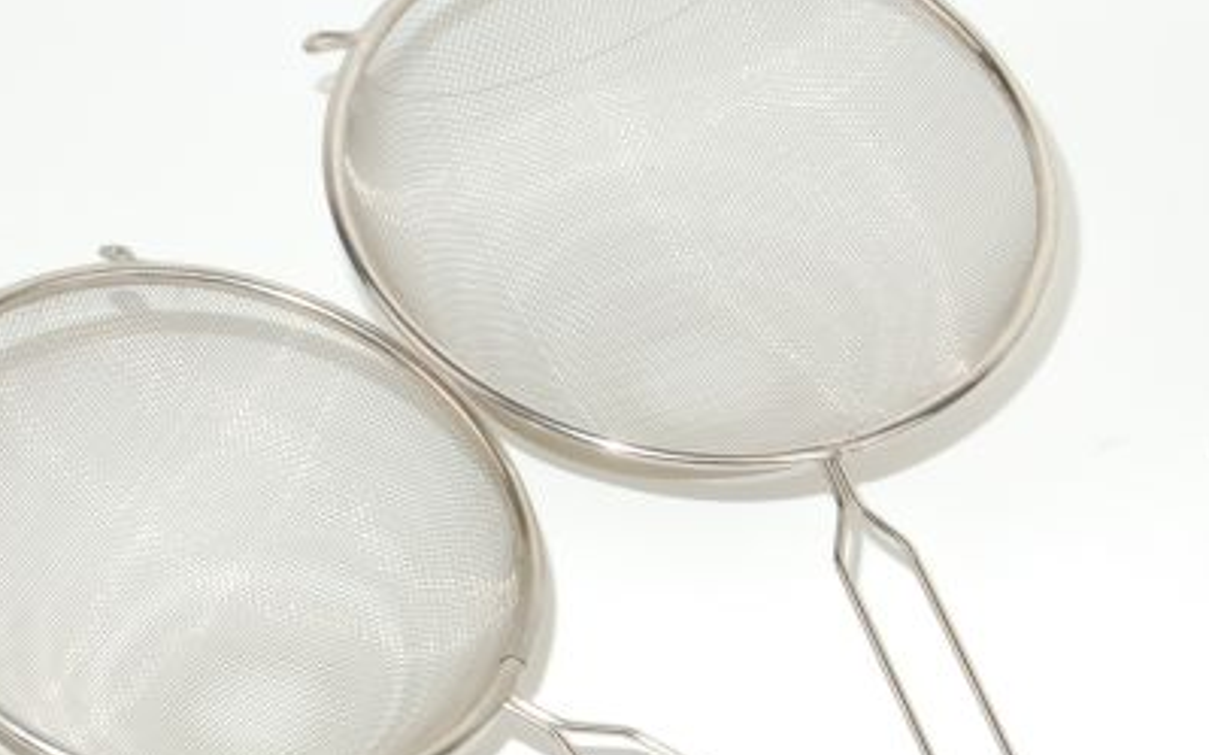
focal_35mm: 135
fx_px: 4440
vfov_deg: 9.7
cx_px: 355
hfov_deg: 15.5
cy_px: 497
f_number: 29
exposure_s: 1/125
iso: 200
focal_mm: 55
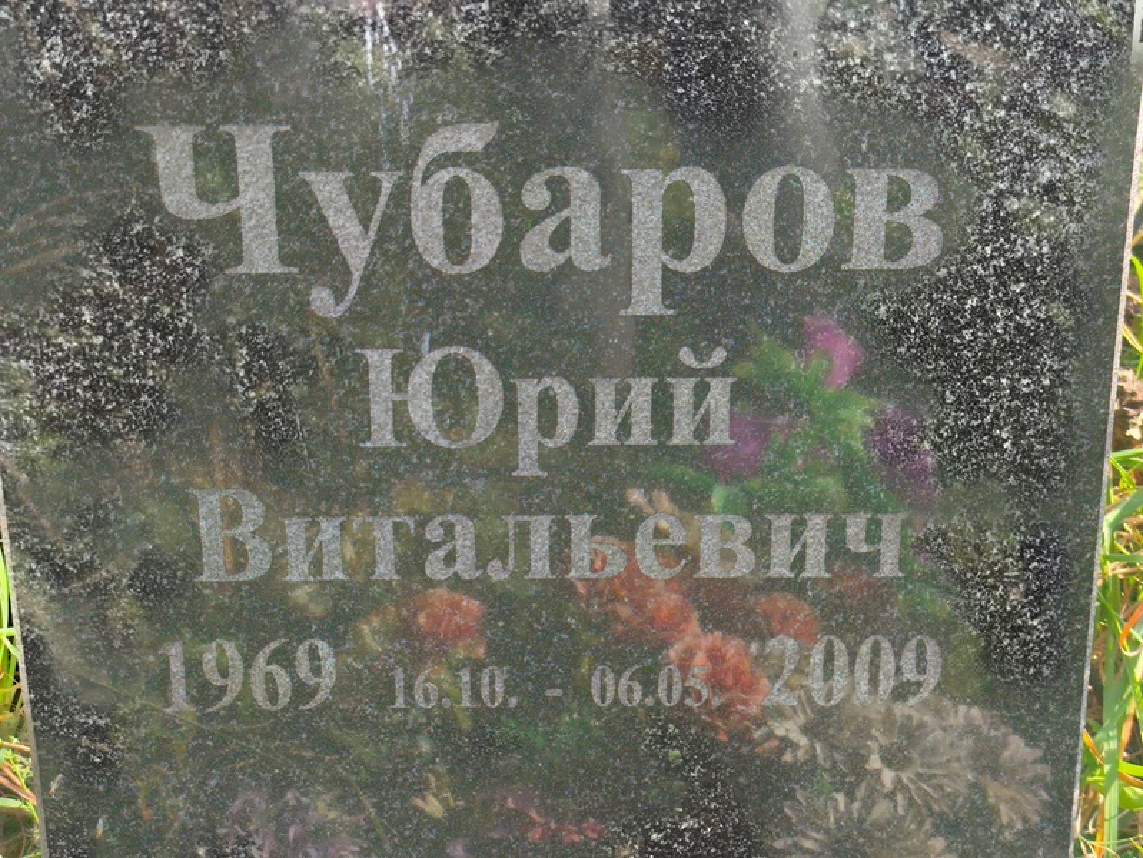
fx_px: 1652
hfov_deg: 38.2
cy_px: 429
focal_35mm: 50
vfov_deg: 29.1
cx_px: 572
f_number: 1.7
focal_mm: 4.71
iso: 50
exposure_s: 1/106
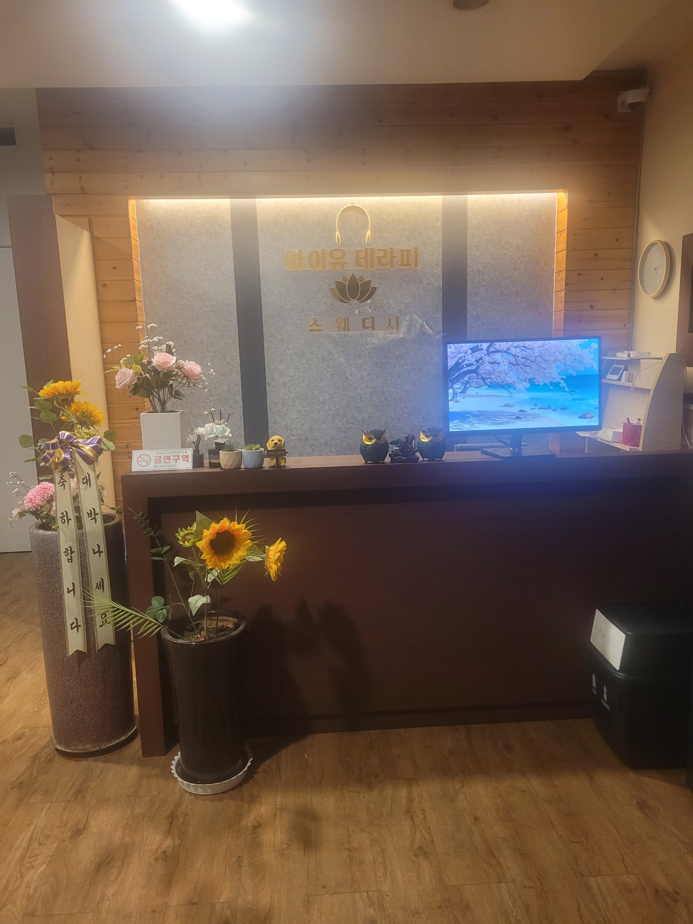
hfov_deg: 53.1
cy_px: 462
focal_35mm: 26
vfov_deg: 67.3
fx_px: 694
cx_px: 346
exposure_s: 1/40
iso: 250
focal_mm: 5.4
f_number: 1.8
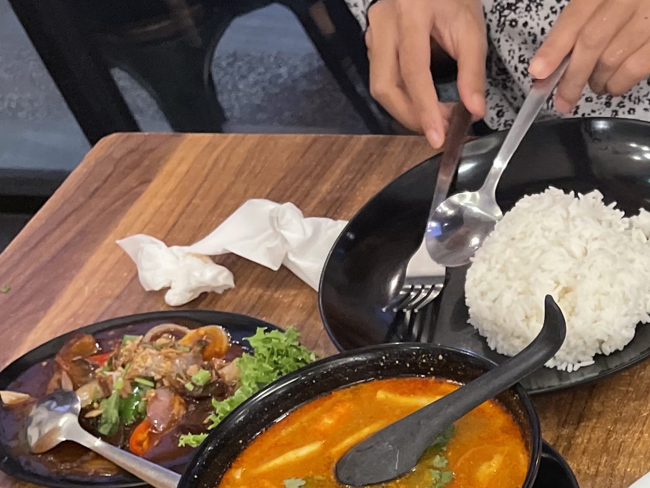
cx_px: 730
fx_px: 1296
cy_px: 609
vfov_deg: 19.8
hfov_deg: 25.9
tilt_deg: -49.5
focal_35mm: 69
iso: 320
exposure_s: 1/50
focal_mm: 4.2
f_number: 1.6
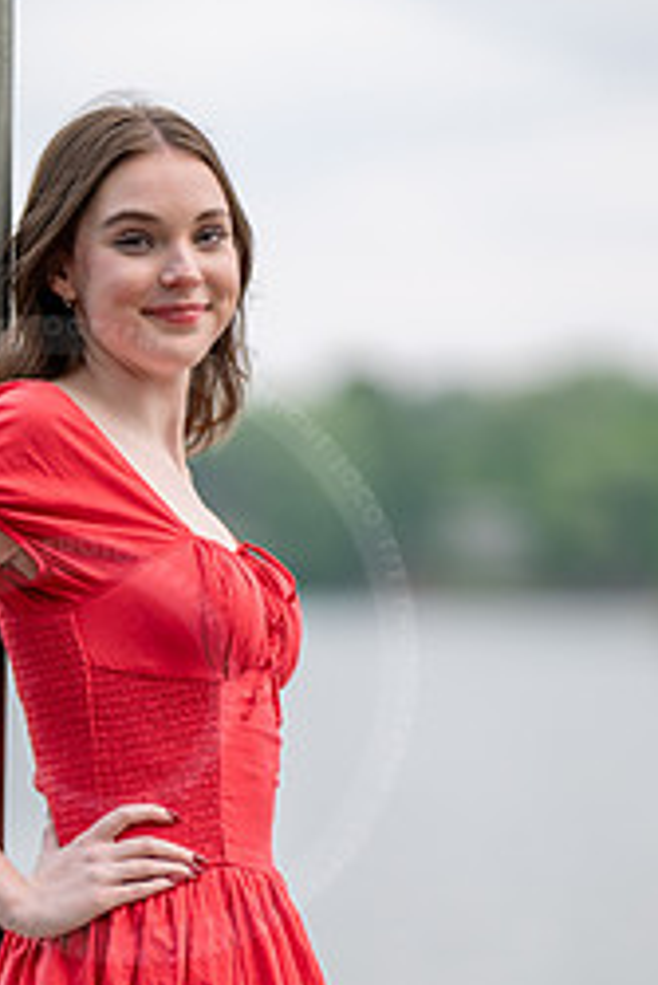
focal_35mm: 153
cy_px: 796
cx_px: 146
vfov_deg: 13.3
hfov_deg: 9.0
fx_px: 4189
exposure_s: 1/320
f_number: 1.2
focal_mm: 85
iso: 100
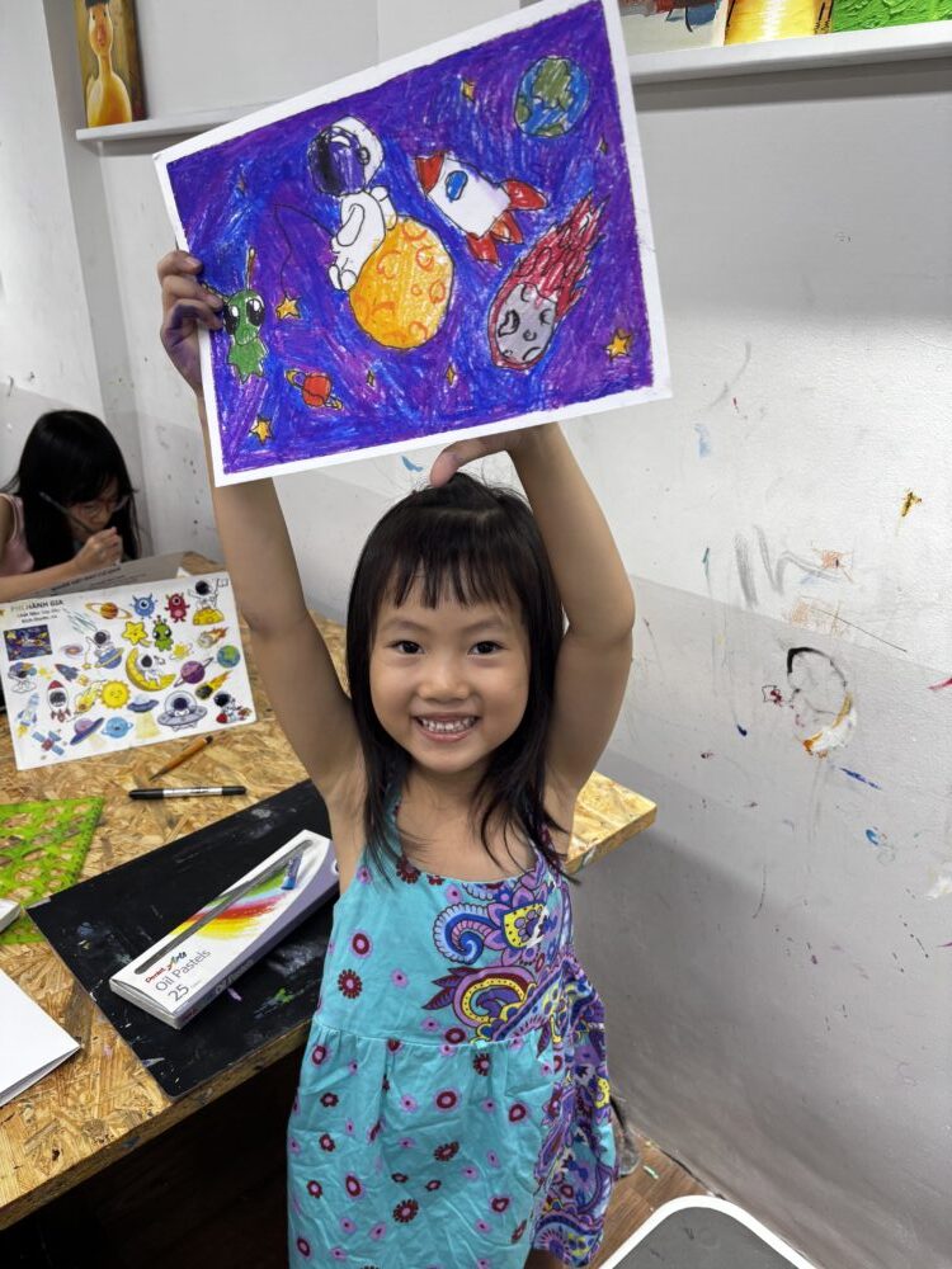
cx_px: 476
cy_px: 634
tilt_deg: -23.6
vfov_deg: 67.3
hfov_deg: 53.1
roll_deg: +0.1
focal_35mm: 26
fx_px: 953
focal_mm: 5.96
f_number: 1.6
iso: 40
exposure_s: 1/100
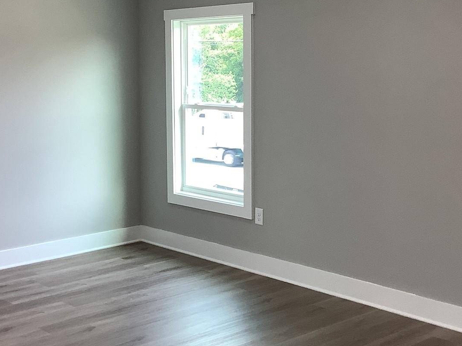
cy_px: 105
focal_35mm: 59
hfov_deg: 32.7
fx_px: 787
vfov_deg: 24.6
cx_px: 238
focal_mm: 3.3
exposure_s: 1/60
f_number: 2.4
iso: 64
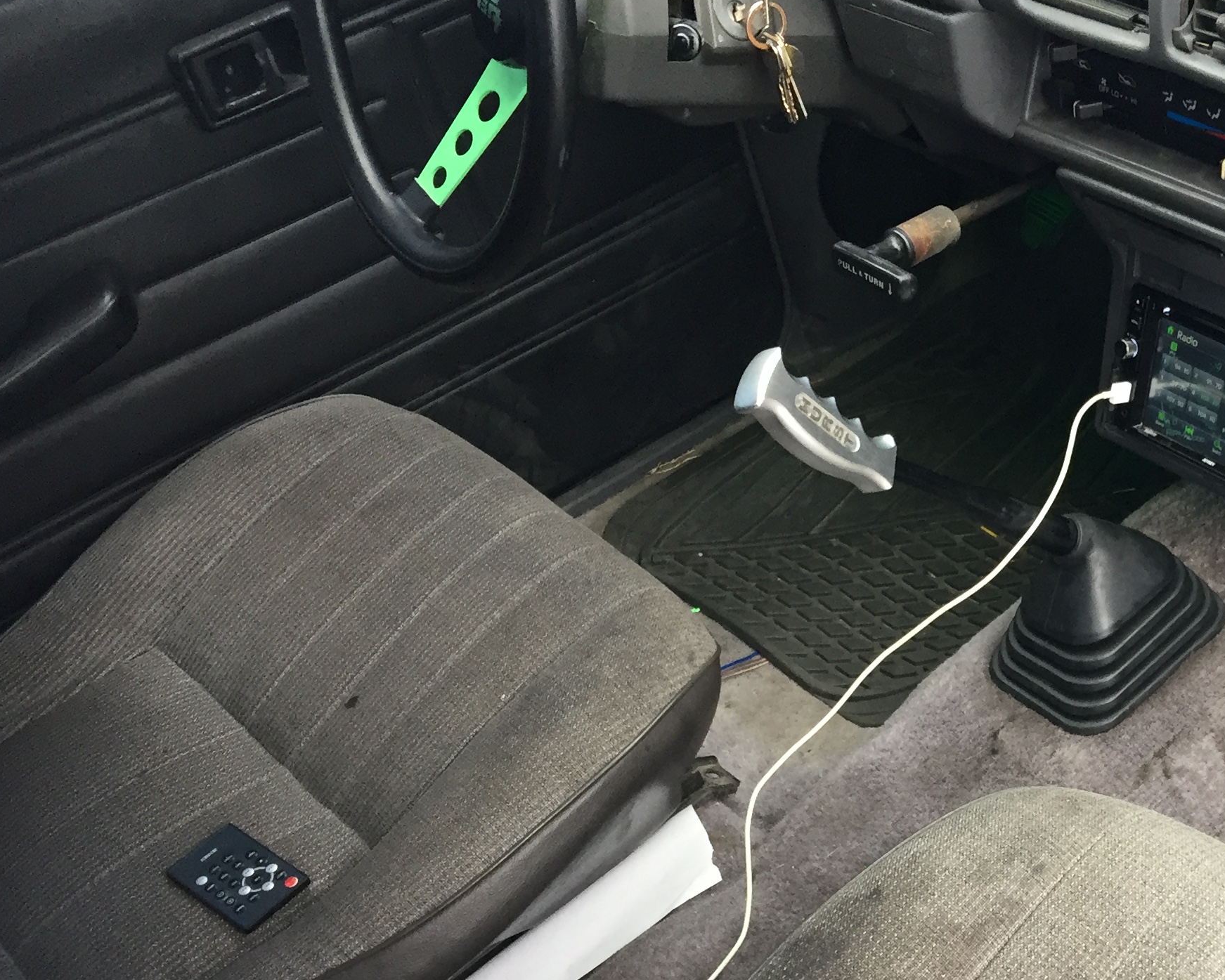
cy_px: 795
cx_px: 1054
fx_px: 1922
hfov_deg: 33.8
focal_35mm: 53
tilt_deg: -46.4
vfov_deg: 28.0
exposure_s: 1/30
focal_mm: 4.15
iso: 40
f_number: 2.2
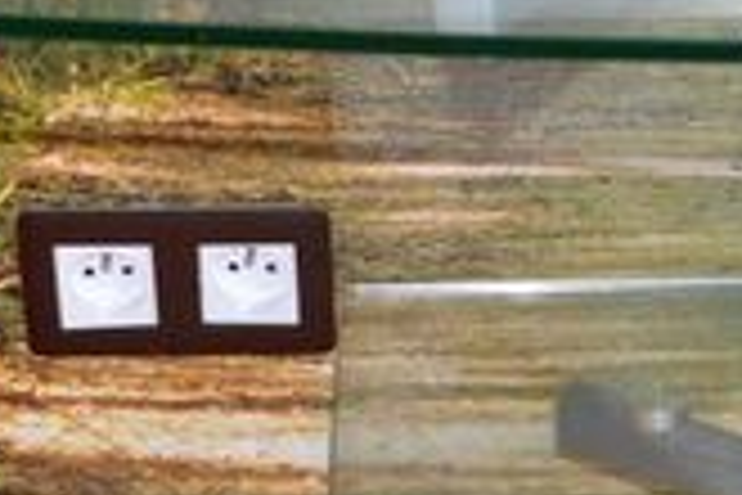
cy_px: -137
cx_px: 814
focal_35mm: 218
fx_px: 4493
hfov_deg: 9.4
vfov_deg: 6.3
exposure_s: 1/60
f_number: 4
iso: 900
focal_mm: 24
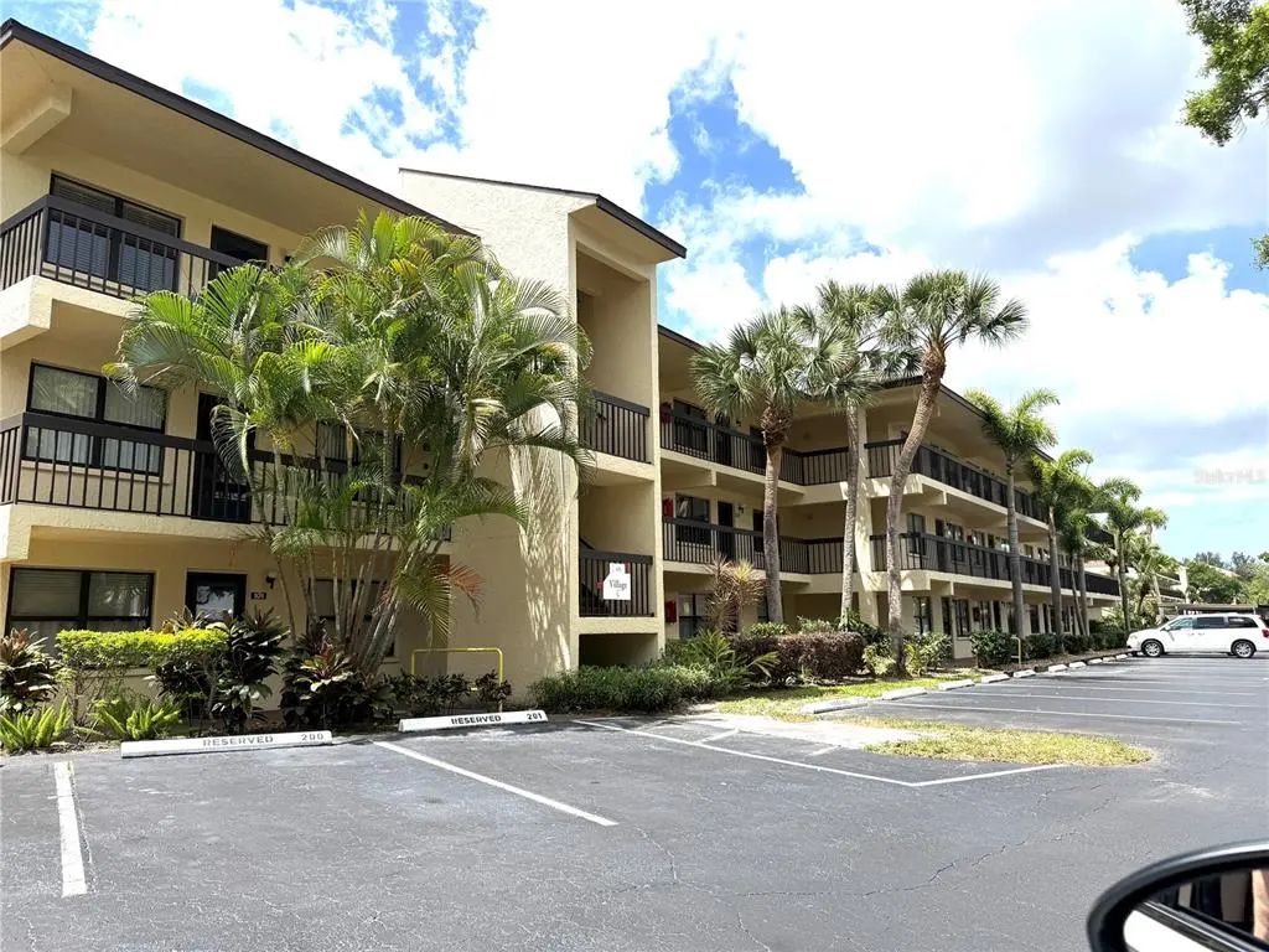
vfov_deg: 56.8
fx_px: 880
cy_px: 476
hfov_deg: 71.6
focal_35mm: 24
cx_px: 634
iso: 80
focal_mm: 6.76
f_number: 1.78
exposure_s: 1/4975
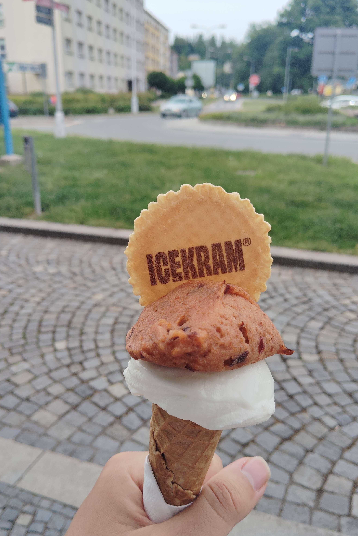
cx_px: 170
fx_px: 447
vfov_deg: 61.9
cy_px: 268
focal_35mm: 30
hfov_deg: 43.6
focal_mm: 4.22
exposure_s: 1/344
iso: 50
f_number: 1.8
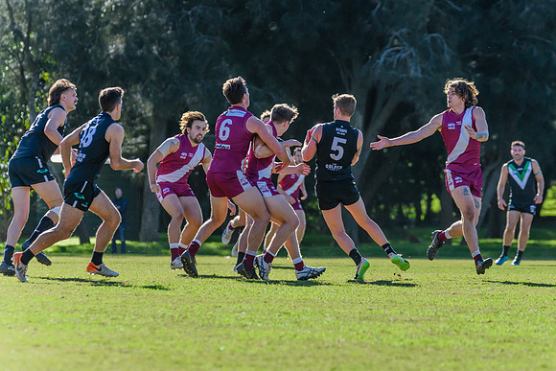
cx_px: 341
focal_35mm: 309
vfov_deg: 4.5
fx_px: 4771
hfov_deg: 6.7
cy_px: 194
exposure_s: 1/1600
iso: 800
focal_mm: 250
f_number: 6.3
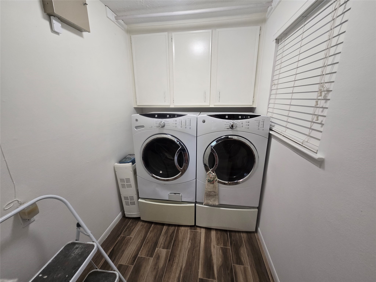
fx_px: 141
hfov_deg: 106.2
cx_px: 188
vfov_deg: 89.9
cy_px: 141
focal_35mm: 13
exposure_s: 1/60
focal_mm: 2.2
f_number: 2.2
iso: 160
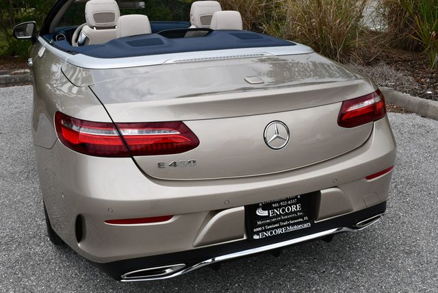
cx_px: 219
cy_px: 146
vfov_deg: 36.9
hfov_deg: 53.1
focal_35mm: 36
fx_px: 438
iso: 100
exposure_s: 1/320
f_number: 9
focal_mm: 18
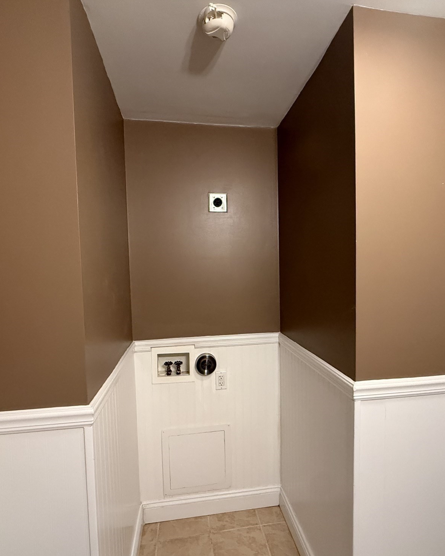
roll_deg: +1.5
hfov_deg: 70.8
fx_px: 313
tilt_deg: -4.5
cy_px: 286
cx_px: 232
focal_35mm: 19
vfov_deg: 83.3
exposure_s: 1/60
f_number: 2.2
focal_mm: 2.22
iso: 640
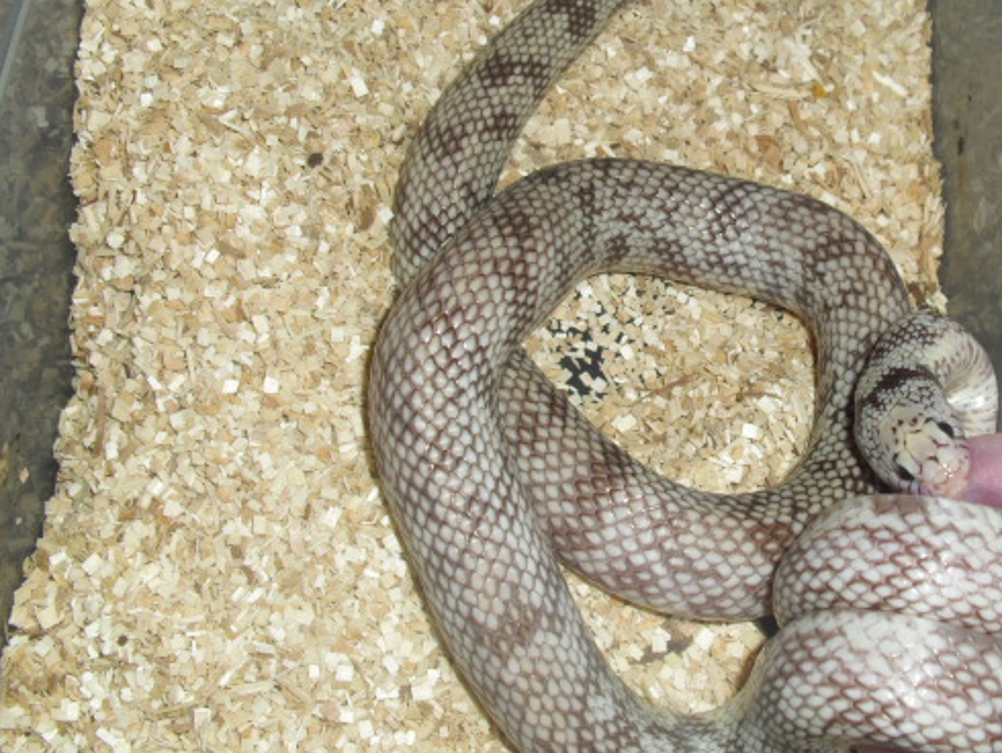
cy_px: 317
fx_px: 1361
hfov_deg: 40.3
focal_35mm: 47
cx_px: 589
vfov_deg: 30.9
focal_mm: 6.3
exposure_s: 1/60
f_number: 3.1
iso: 100
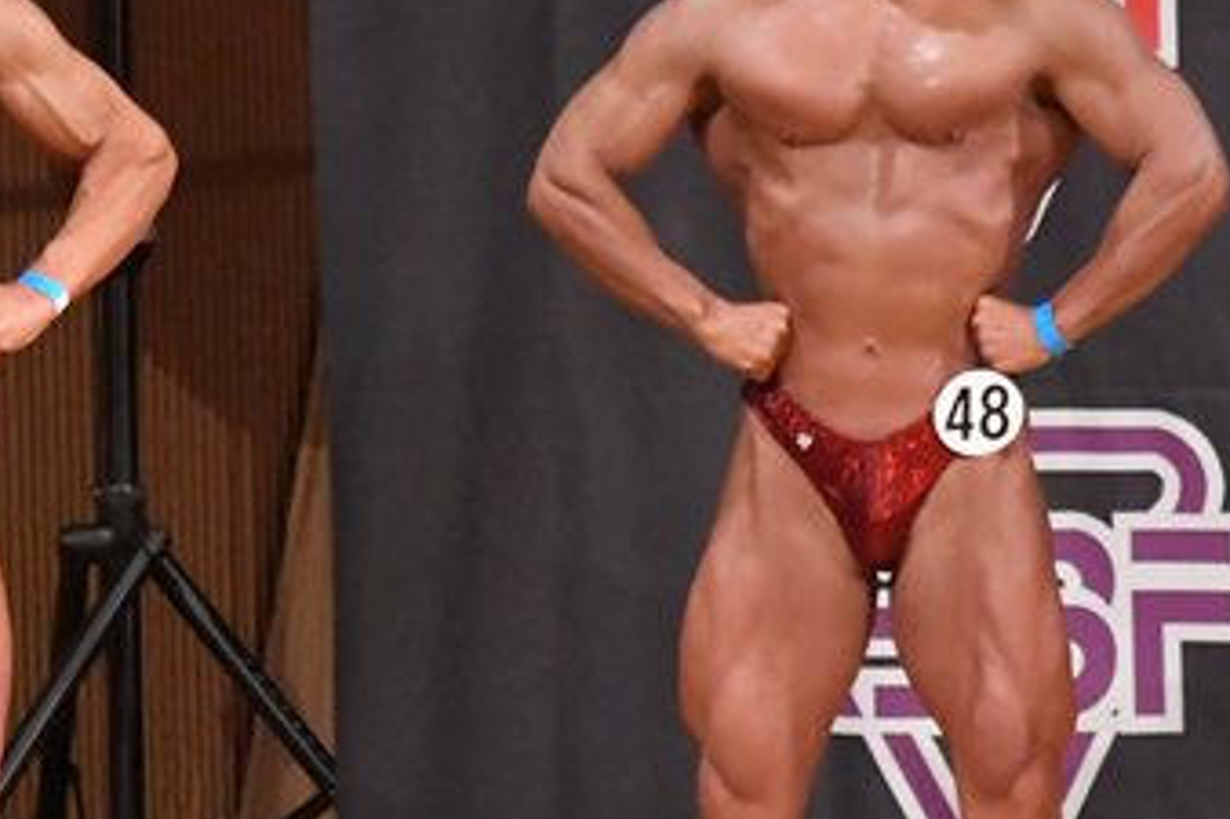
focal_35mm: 619
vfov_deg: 2.2
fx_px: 21138
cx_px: 497
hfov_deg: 3.3
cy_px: 568
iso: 11400
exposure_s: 1/400
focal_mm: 180
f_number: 5.6
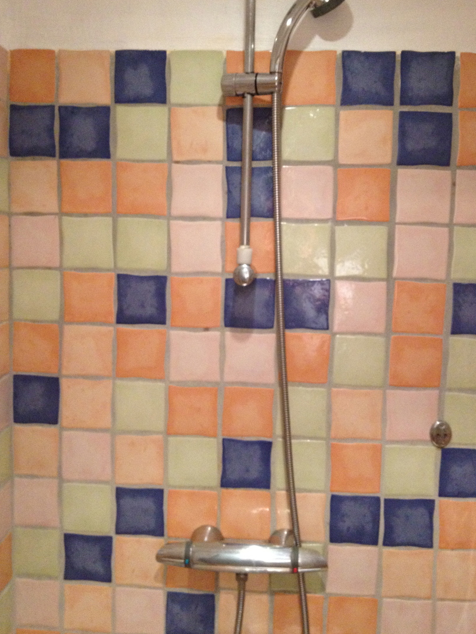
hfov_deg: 36.8
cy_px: 300
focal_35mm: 39
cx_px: 263
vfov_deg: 47.8
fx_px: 715
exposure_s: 1/20
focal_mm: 4.28
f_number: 2.4
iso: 400
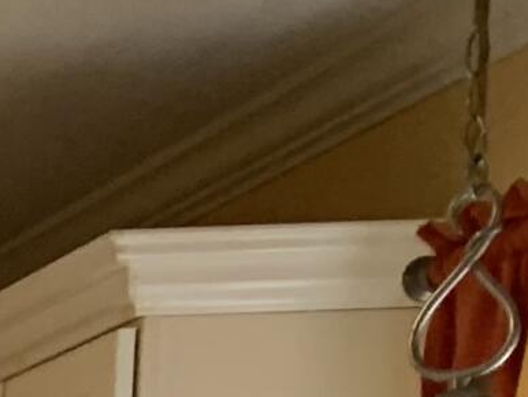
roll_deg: +1.2
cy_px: 1379
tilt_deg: -7.5
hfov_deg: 7.6
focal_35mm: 202
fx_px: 3083
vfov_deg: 6.4
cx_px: -1418
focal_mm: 4.25
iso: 160
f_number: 1.8
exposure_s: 1/60
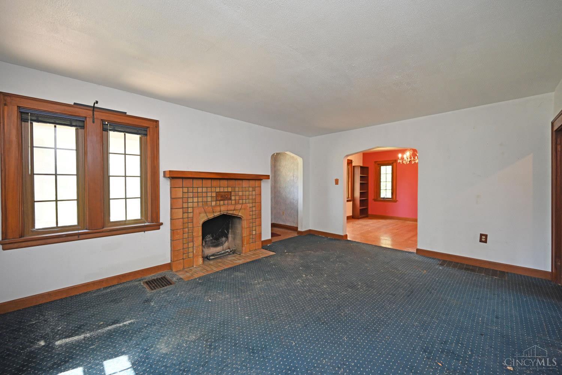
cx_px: 281
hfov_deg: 104.3
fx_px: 219
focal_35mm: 14
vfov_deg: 81.2
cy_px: 188
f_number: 4
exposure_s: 1/60
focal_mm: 14
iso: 800
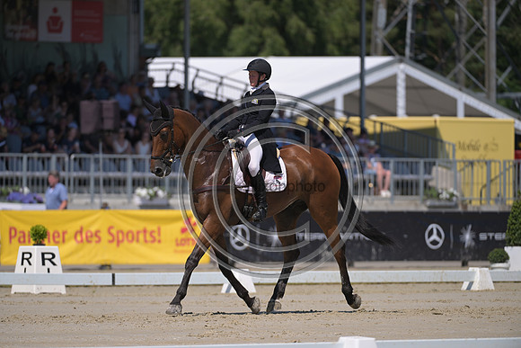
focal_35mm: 340
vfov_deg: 4.0
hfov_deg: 6.1
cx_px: 260
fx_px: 4921
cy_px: 174
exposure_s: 1/1250
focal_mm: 340
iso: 140
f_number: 5
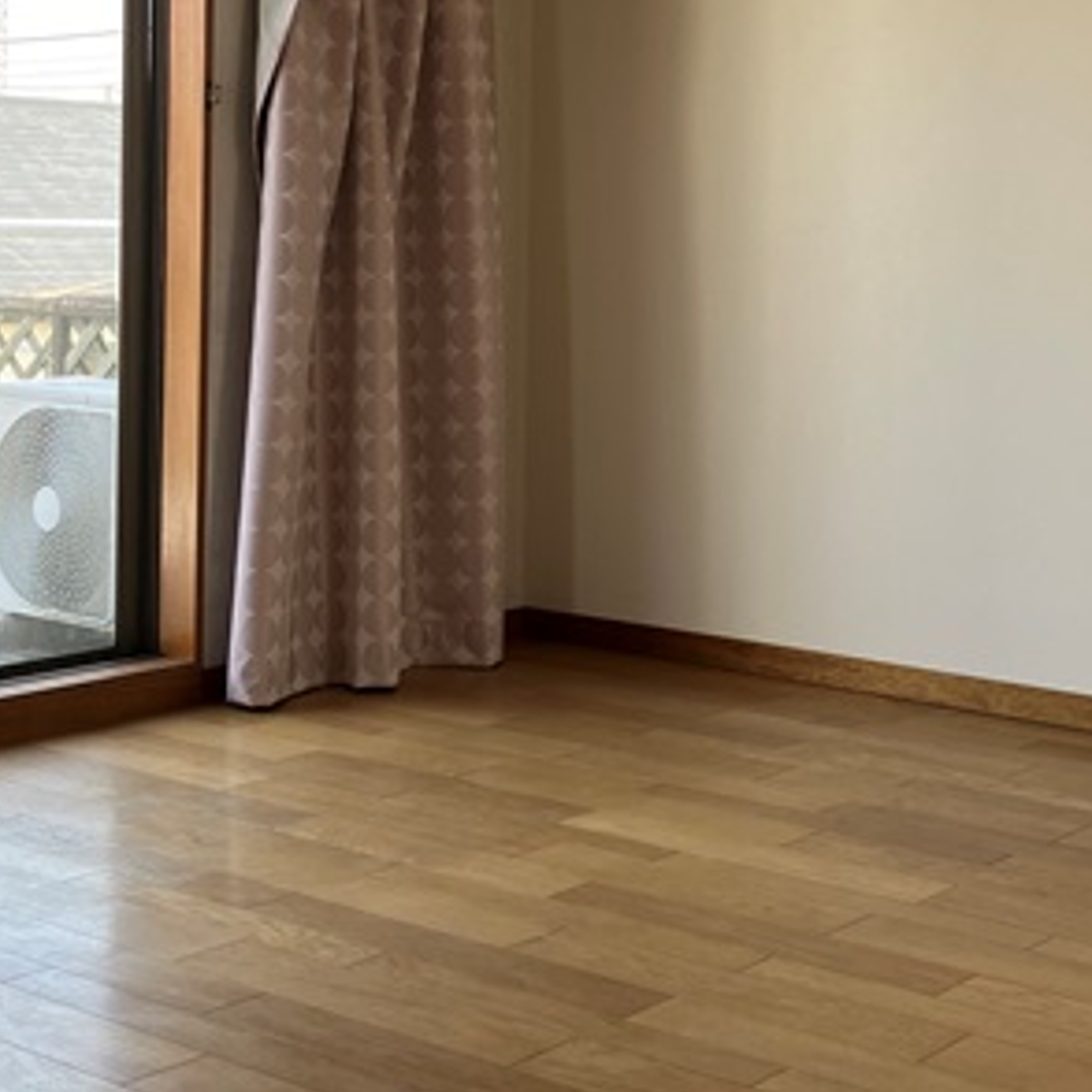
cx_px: 739
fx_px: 2284
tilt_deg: +0.2
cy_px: 245
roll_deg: -0.8
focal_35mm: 64
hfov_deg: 26.7
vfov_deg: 26.5
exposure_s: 1/121
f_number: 1.8
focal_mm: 3.99
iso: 40
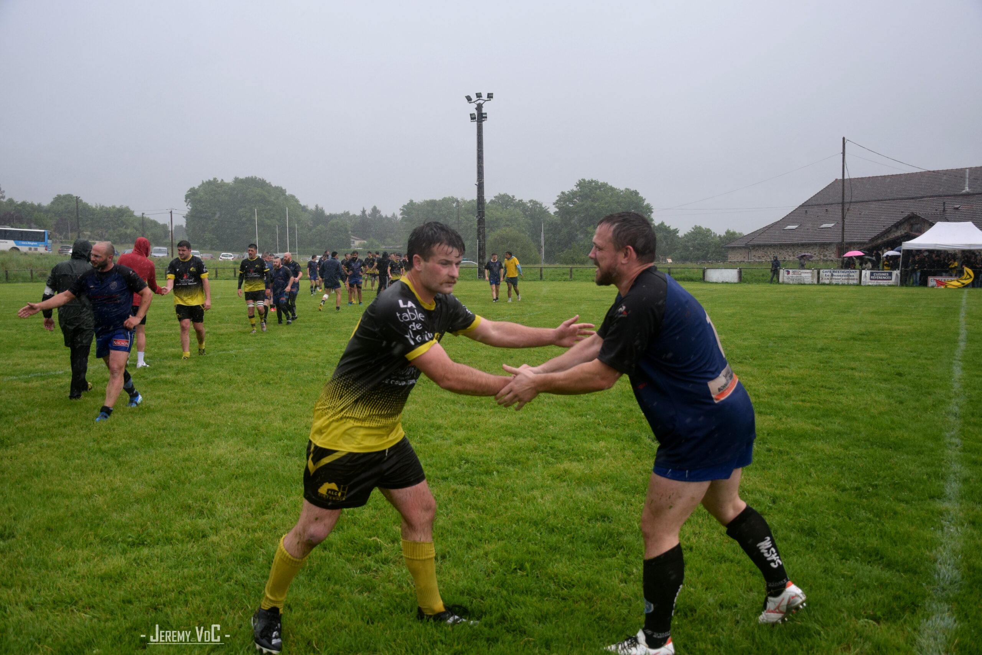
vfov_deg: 47.9
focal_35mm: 27
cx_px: 491
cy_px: 328
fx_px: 736
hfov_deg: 67.4
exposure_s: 1/1000
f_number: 4
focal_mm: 18
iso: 640
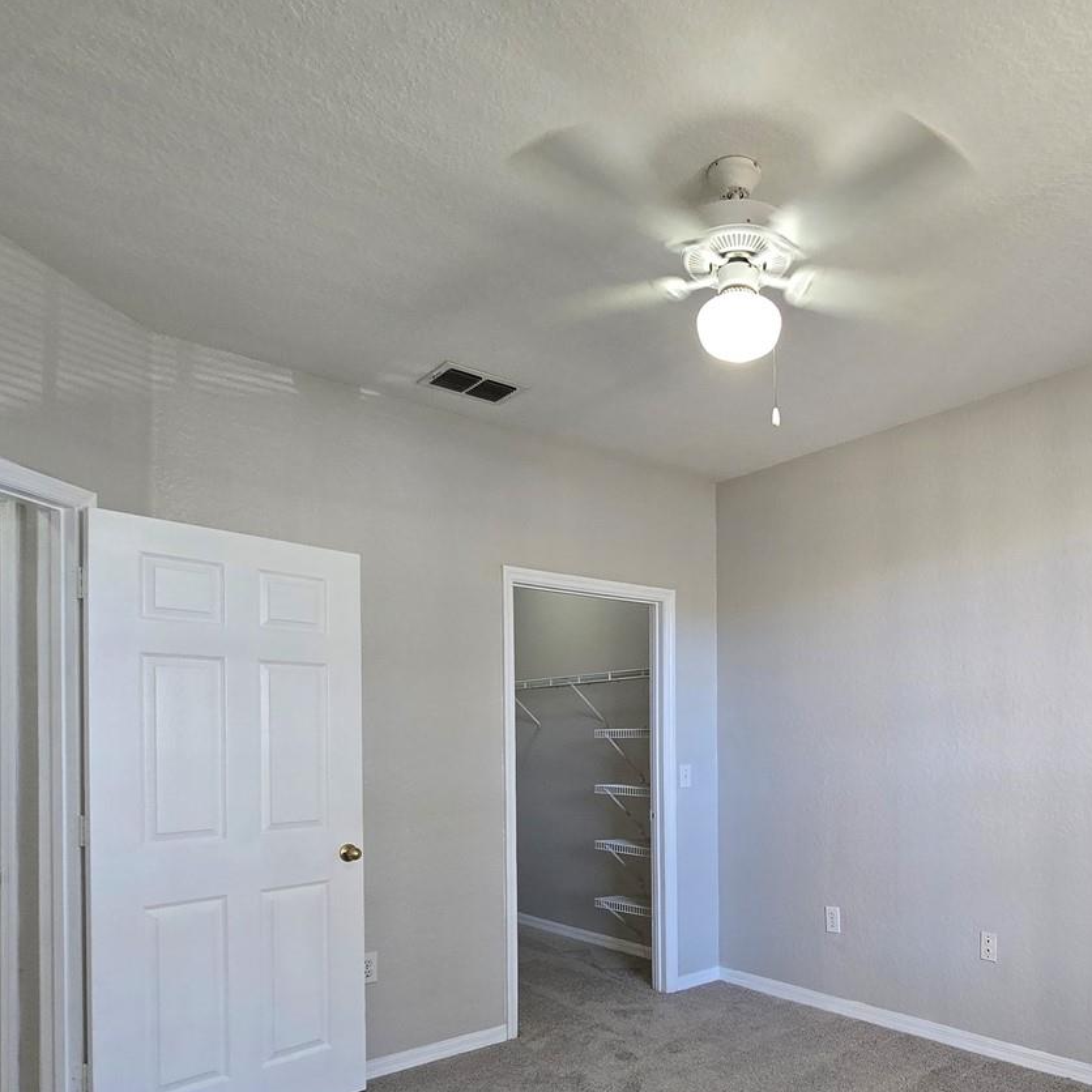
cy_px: 738
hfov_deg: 67.2
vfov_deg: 67.5
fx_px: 785
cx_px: 751
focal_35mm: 22
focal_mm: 2.2
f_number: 2.2
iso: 200
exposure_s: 1/60
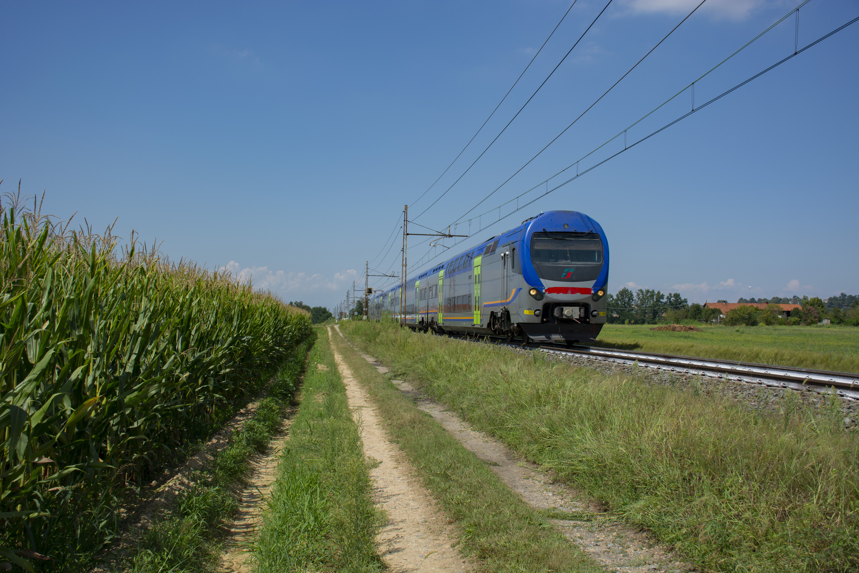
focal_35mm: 36
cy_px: 286
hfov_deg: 53.1
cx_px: 430
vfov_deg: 36.9
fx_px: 859
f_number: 6.3
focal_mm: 24
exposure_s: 1/640
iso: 100
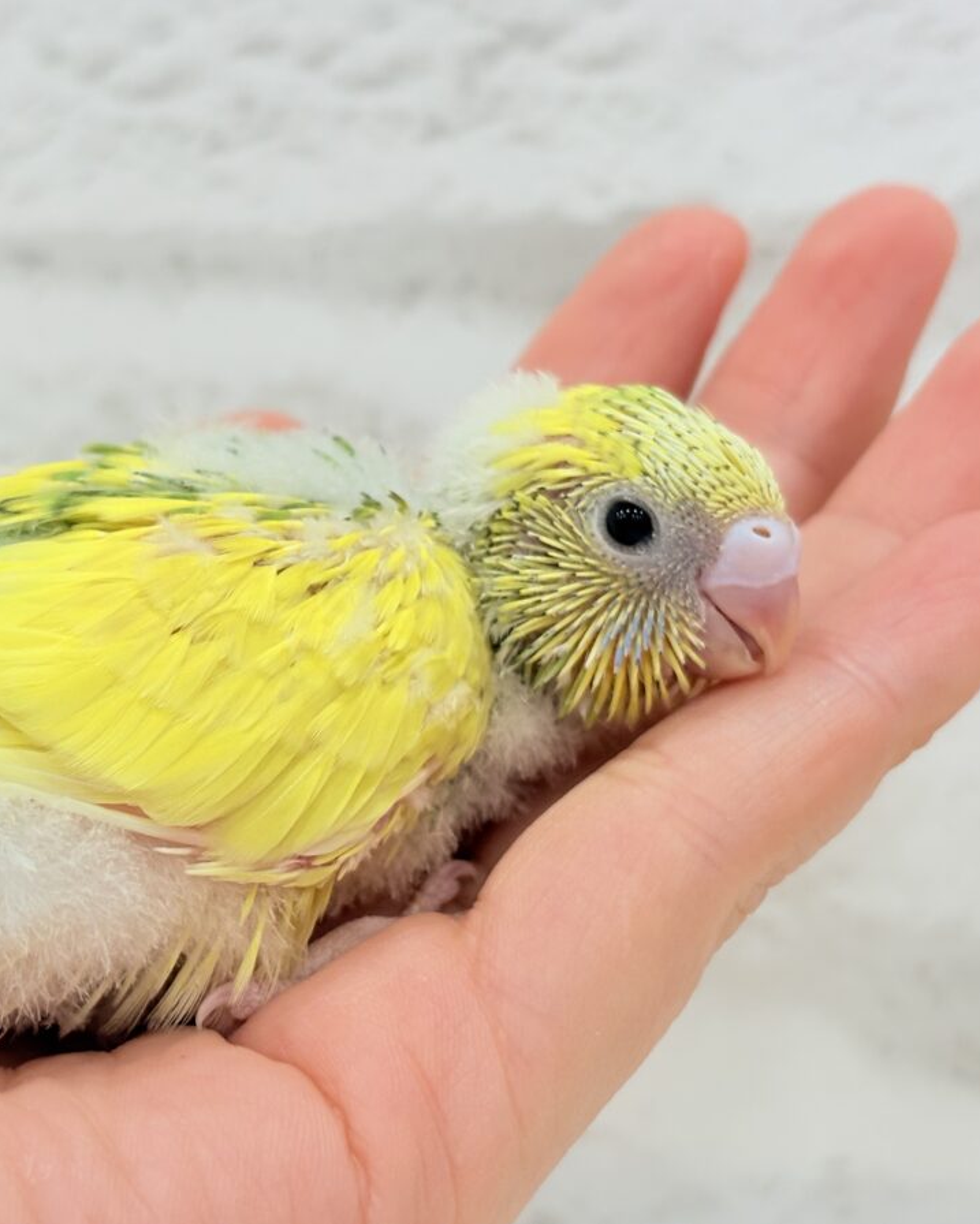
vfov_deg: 27.9
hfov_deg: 22.4
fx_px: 2465
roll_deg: -0.6
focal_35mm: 68
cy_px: 613
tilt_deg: -2.4
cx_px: 312
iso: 64
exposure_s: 1/100
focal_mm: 5.96
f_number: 1.6
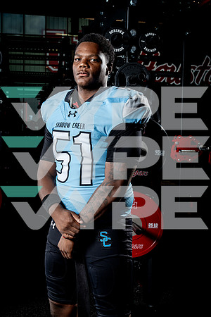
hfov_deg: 22.3
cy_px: 158
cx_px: 106
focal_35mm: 61
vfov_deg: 32.9
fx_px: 536
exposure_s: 1/250
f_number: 9
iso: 640
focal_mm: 61
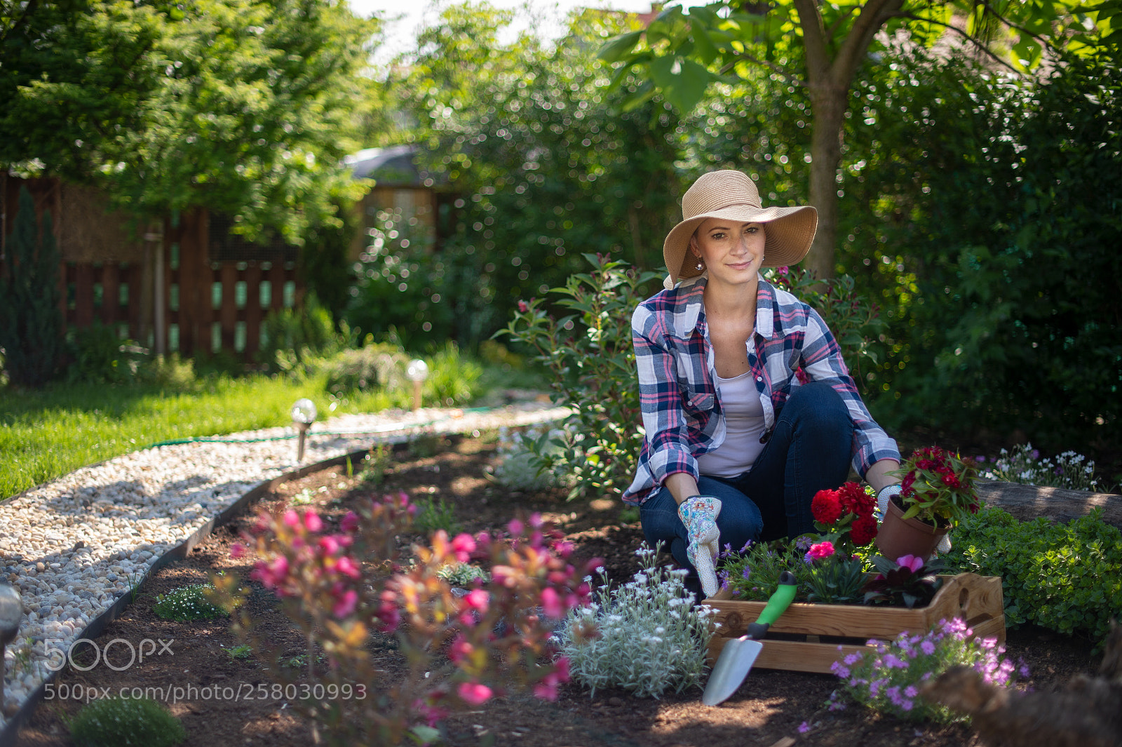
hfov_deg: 39.6
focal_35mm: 50
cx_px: 561
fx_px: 1557
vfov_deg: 27.0
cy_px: 374
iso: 100
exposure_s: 1/1250
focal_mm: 50
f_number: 1.6
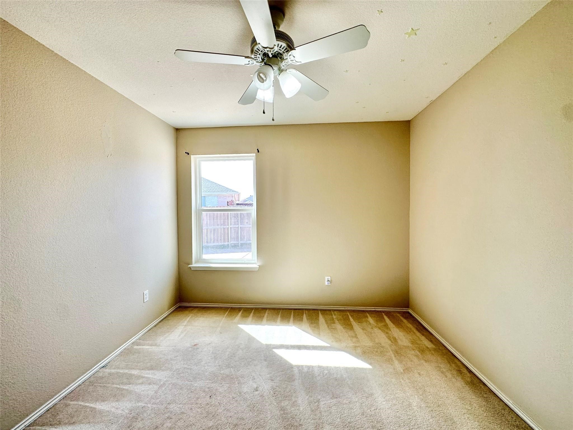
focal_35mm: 14
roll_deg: +0.0
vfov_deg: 85.7
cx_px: 286
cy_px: 215
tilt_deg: -0.6
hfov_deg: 102.1
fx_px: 232
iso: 40
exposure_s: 1/130
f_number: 2.2
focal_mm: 2.22
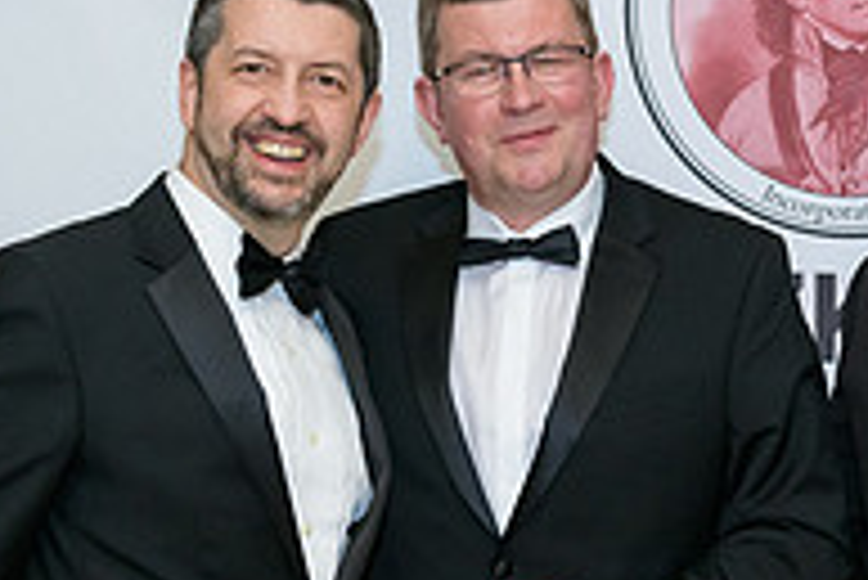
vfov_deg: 12.0
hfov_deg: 17.3
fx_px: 2751
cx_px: 958
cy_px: 393
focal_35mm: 114
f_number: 3.2
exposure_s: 1/125
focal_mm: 38
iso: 1600
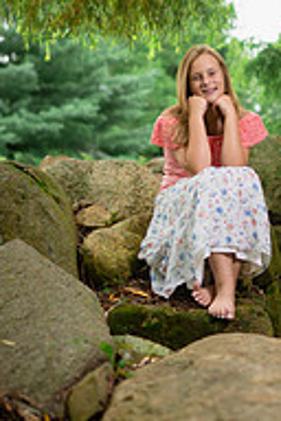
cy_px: 96
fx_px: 960
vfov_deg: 24.4
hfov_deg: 16.6
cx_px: 202
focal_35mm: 82
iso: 80
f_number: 1.4
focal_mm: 35
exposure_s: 1/640
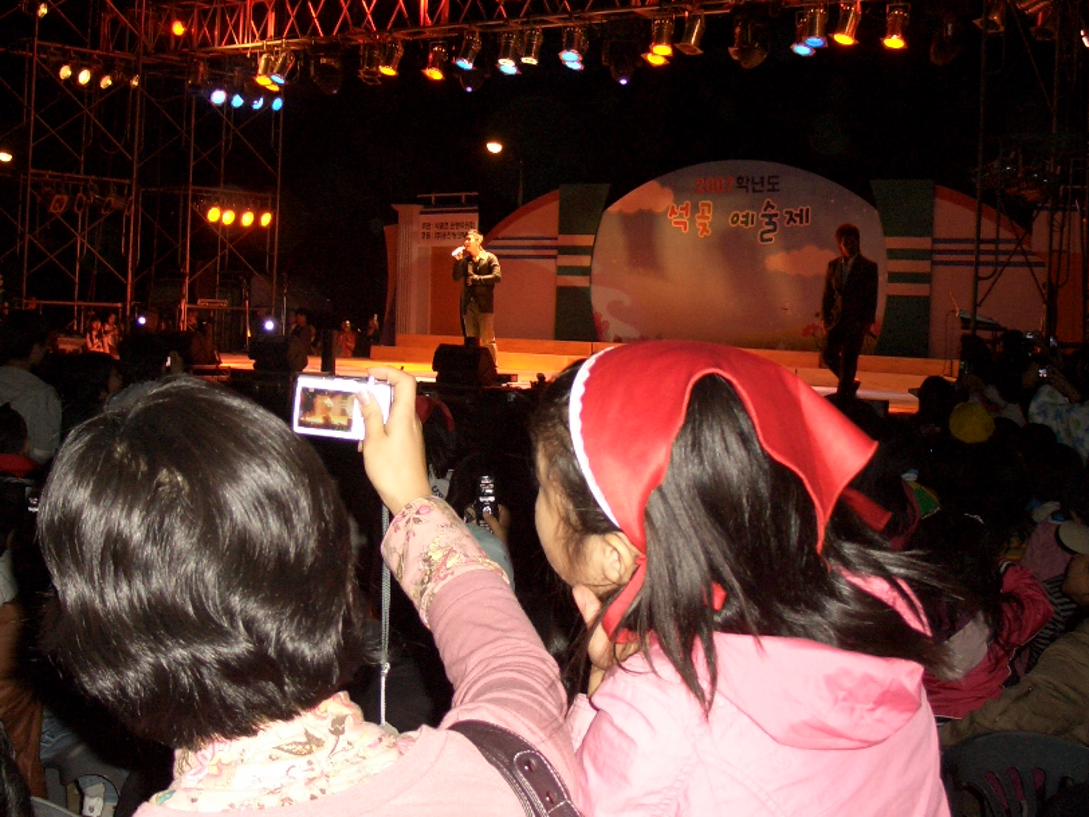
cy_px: 353
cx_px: 390
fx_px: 1636
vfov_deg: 28.0
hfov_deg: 36.5
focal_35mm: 52
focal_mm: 7.1
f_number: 2.8
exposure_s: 1/60
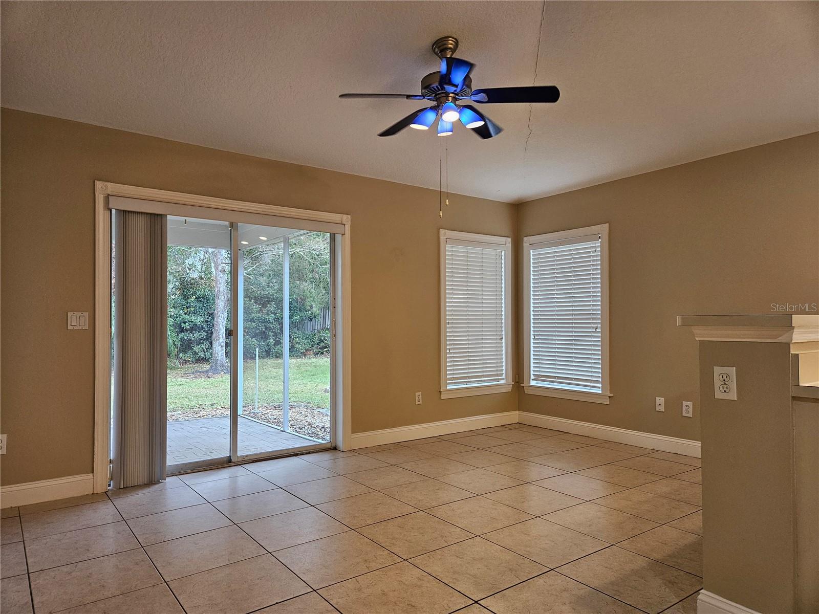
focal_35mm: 23
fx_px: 544
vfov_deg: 58.9
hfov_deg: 73.9
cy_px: 307
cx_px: 410
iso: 200
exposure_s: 1/120
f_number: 1.8
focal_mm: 5.4
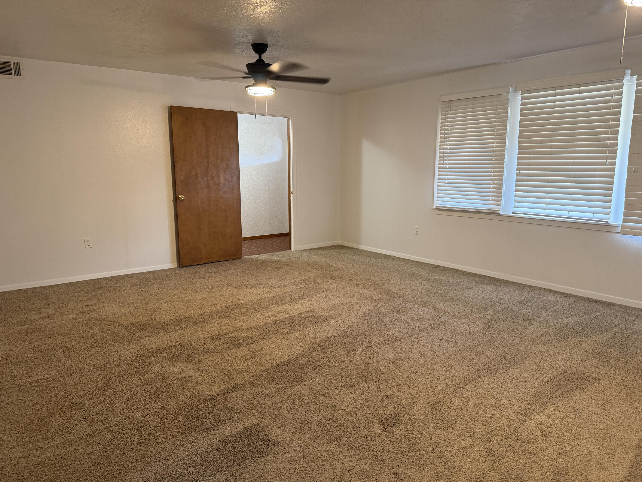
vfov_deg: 56.8
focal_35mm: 24
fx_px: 445
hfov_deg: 71.6
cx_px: 321
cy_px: 241
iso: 320
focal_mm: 6.76
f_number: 1.78
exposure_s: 1/60
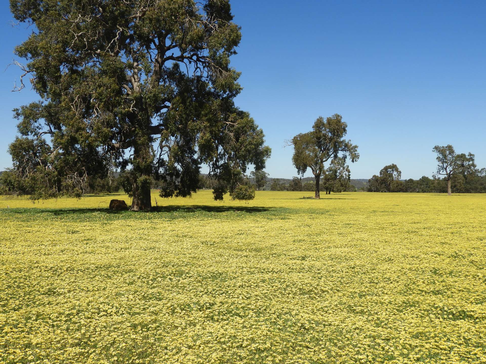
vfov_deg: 40.7
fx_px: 491
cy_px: 182
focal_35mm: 35
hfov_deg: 52.6
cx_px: 243
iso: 100
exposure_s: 1/1250
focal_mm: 6.3
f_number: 3.8
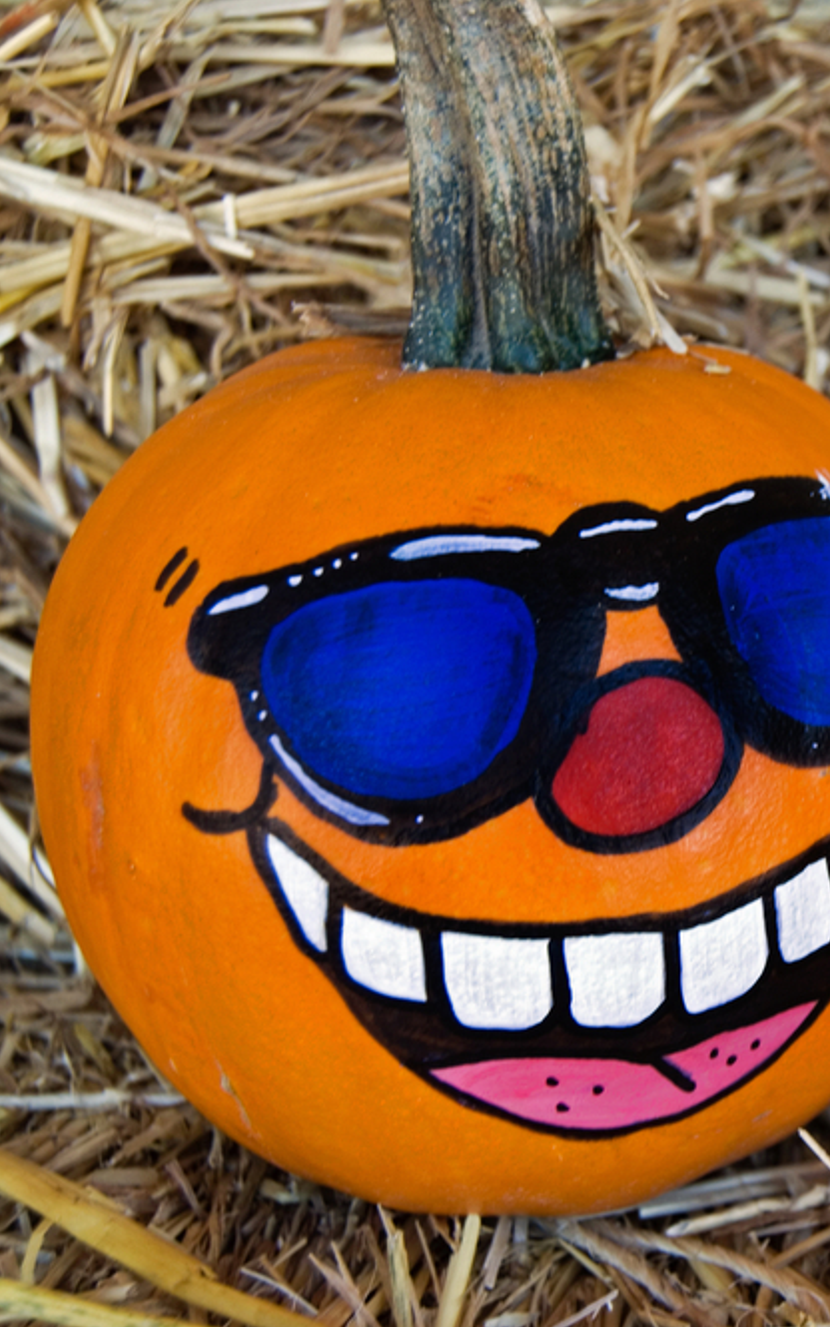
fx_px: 2496
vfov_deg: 29.8
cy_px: 664
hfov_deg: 18.1
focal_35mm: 69
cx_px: 947
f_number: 5.6
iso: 100
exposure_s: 1/30
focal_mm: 30
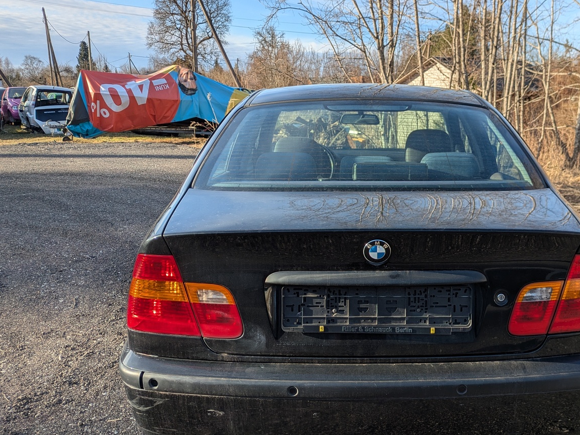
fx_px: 587
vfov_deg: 40.6
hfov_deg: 51.8
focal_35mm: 35
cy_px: 256
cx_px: 379
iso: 50
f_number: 1.89
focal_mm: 5.43
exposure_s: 1/935
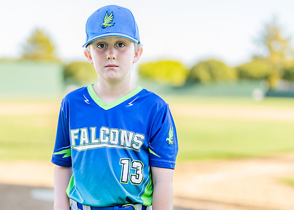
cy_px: 120
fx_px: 651
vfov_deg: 18.3
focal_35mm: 78
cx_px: 123
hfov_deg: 25.4
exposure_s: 1/1250
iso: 100
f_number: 1.2
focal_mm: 50
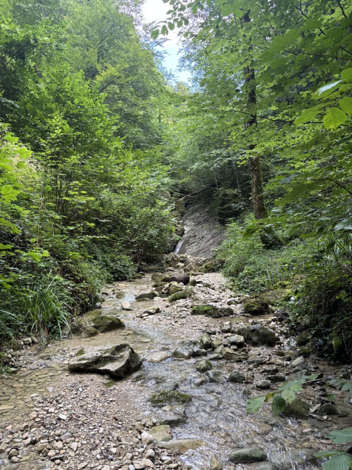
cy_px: 235
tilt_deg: +1.3
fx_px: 353
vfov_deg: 67.3
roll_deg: +0.6
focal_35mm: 26
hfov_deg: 53.1
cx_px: 176
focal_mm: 5.96
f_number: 1.6
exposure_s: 1/121
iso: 80
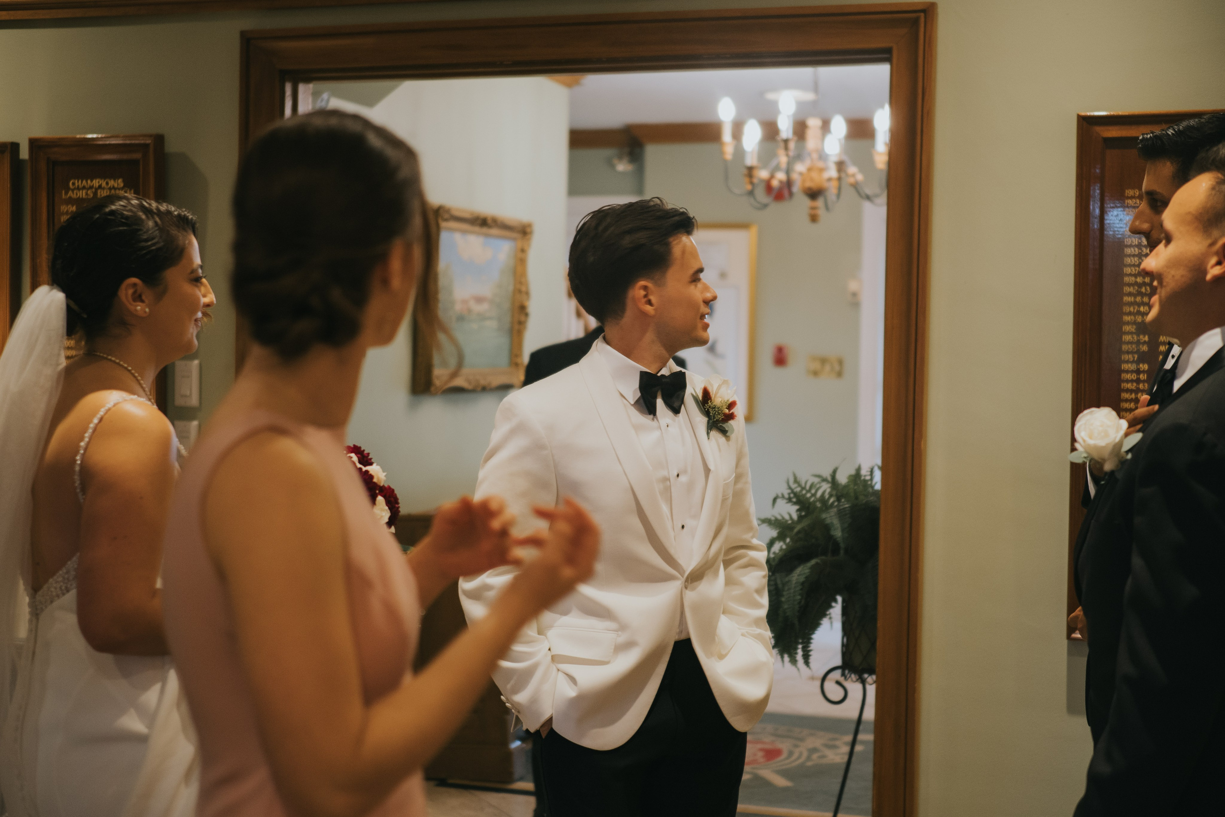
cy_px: 408
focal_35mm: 52
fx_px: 1770
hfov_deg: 38.2
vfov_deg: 26.0
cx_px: 612
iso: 640
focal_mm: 25
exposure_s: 1/125
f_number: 1.2
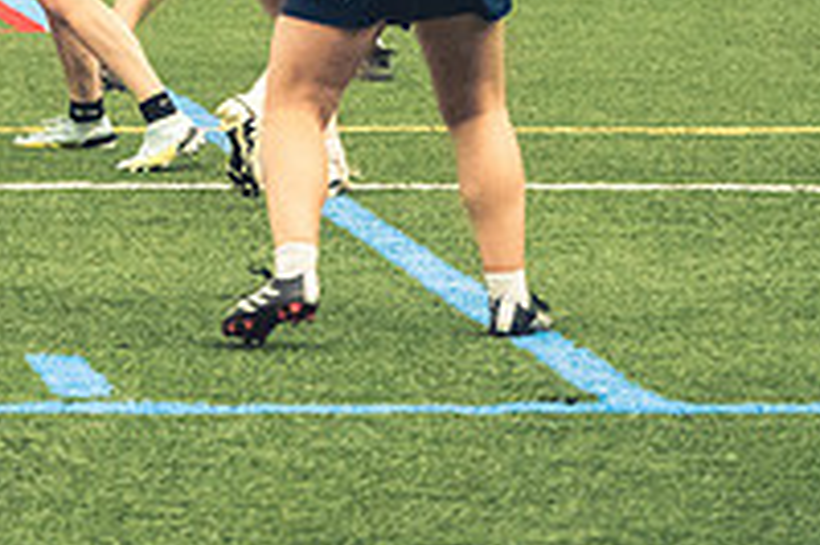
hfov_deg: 6.7
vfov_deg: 4.5
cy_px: 115
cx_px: -98
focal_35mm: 304
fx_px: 6919
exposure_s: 1/500
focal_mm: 70
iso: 12800
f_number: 2.8
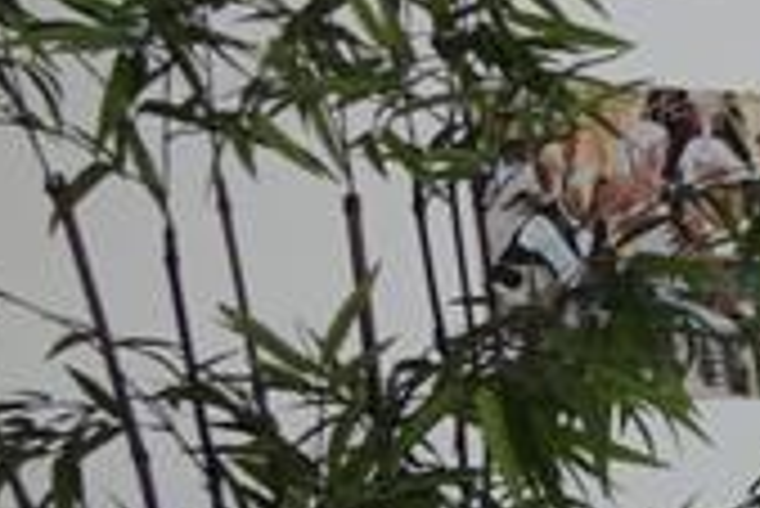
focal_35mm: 128
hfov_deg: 12.2
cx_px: 1920
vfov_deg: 10.1
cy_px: 958
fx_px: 2704
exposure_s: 1/30
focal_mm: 8.8
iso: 200
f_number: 2.8
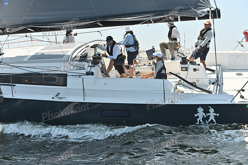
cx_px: 124
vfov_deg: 19.5
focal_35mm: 70
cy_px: 82
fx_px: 482
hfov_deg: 28.8
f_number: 6.3
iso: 320
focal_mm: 70
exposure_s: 1/1250
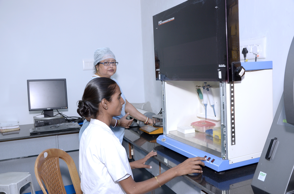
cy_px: 97
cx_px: 147
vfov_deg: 36.7
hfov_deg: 53.2
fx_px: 293
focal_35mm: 36
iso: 640
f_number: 6.3
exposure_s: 1/125
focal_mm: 24
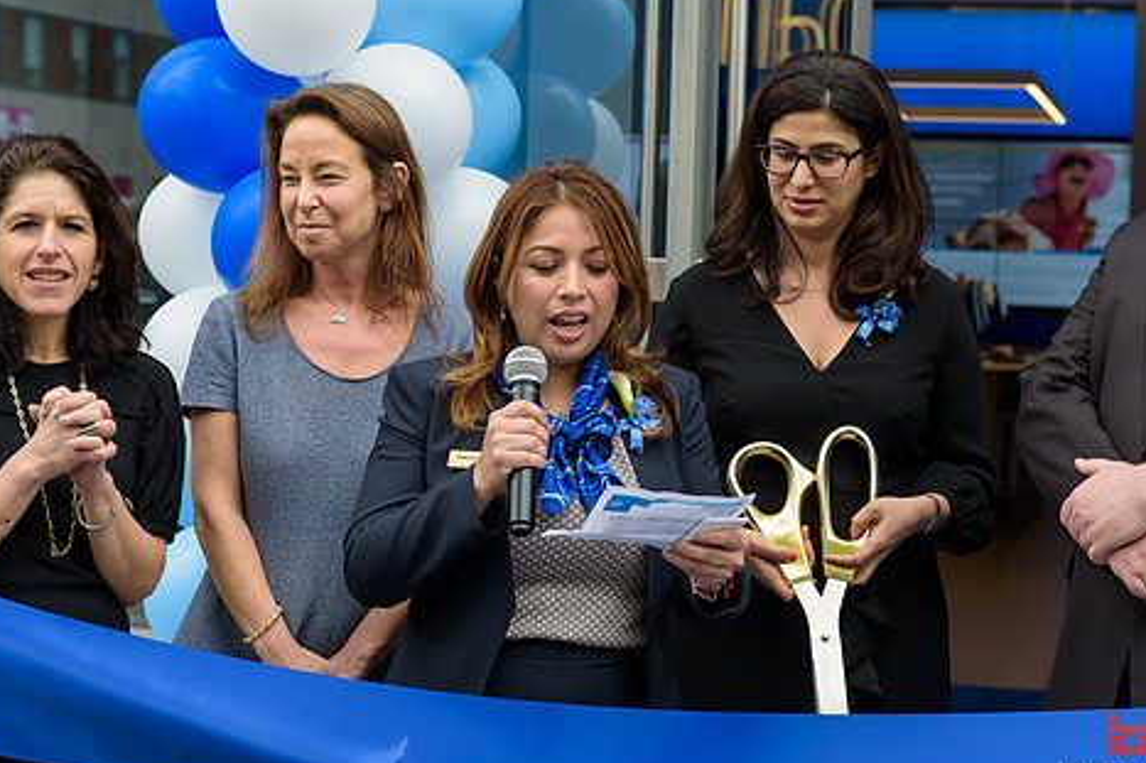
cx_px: 569
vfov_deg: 15.7
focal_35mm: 87
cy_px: 367
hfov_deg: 23.4
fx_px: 2768
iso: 200
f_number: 5
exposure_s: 1/250
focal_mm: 70
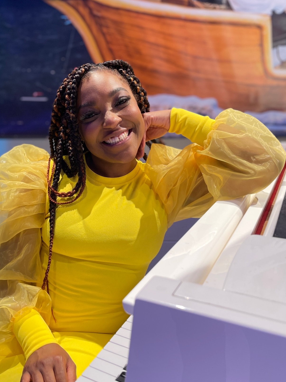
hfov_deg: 42.6
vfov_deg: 55.4
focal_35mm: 33
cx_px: 107
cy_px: 187
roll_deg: -0.6
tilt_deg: -14.2
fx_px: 364
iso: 100
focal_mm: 5.1
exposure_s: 1/60
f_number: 1.6
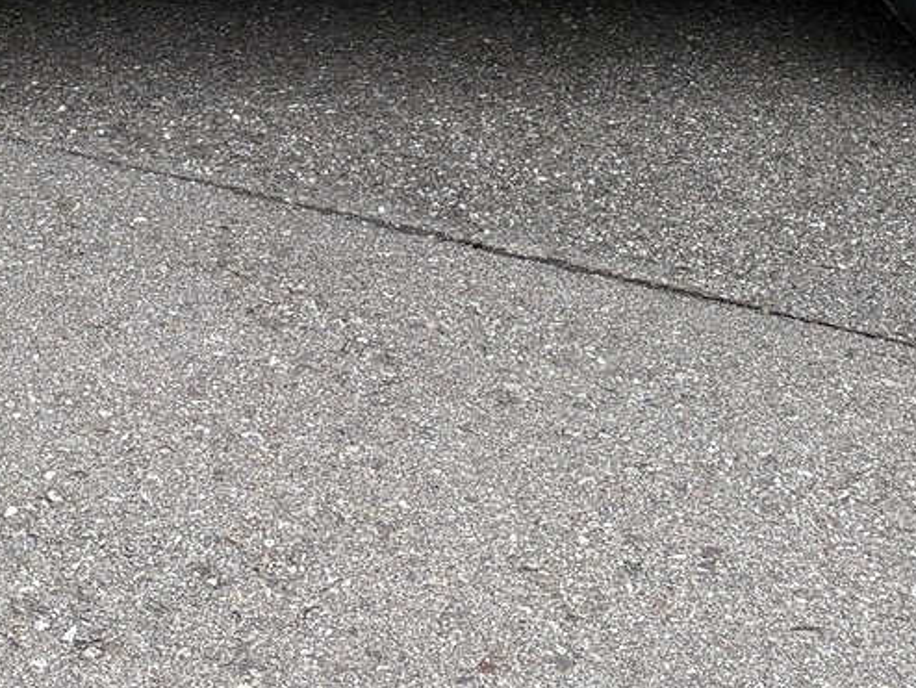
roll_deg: +0.2
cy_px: -534
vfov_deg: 12.8
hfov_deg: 18.0
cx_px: -22
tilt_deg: -12.0
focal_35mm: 106
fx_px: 2806
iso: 50
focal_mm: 5.96
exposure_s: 1/1263
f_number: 1.6
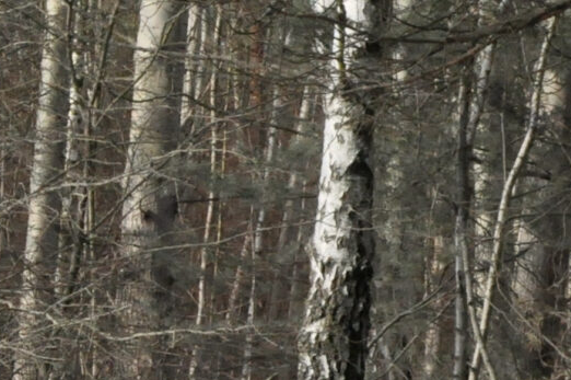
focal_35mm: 294
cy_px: 300
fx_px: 4659
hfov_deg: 6.8
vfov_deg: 4.7
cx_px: -611
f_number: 16
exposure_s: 1/250
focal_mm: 40
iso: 1250
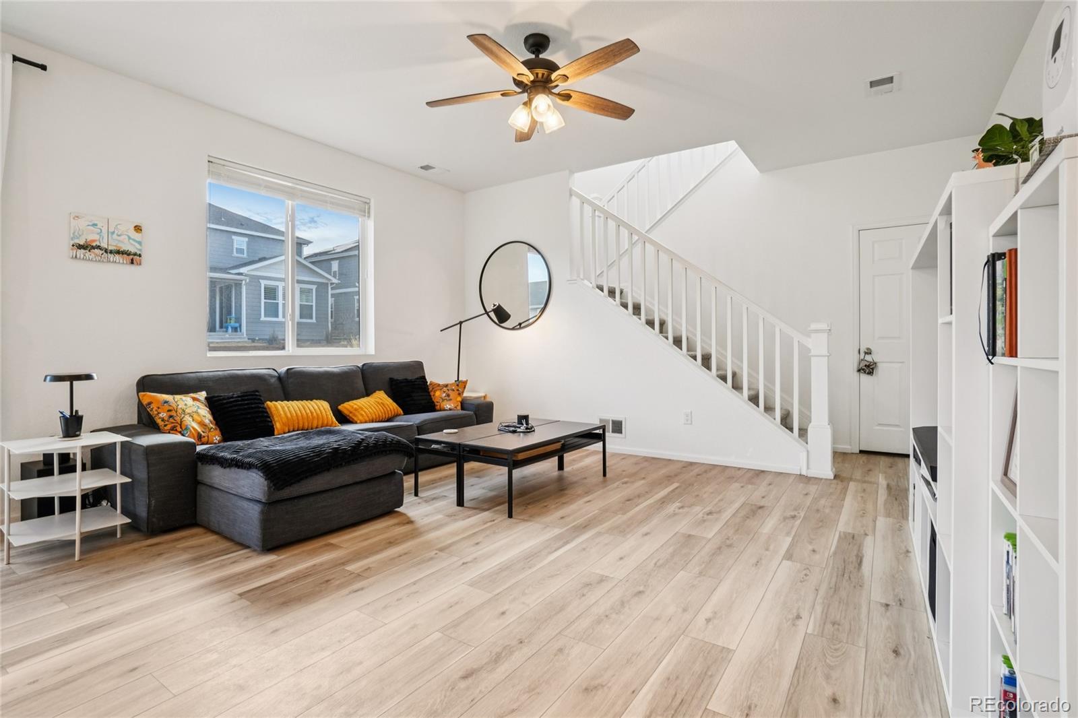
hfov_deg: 95.0
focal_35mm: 16
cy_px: 359
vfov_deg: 72.0
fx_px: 494
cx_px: 539
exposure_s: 1/50
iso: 400
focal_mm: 11
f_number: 8
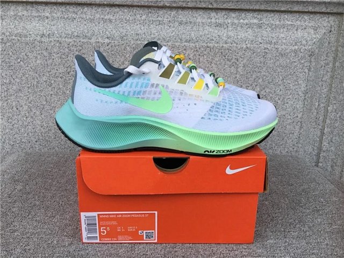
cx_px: 172
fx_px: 308
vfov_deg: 45.4
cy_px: 129
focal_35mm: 31
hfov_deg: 58.4
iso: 25
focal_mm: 3.3
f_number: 2.4
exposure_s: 1/337
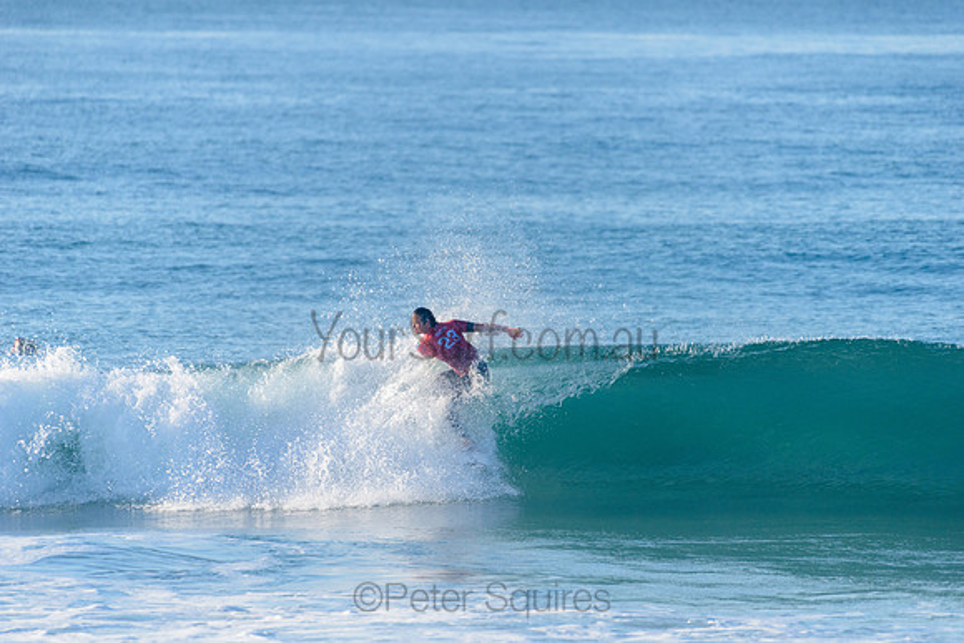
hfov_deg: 4.1
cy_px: 322
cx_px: 482
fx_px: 13394
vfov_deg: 2.8
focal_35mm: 500
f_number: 5.6
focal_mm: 500
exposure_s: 1/2000
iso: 400
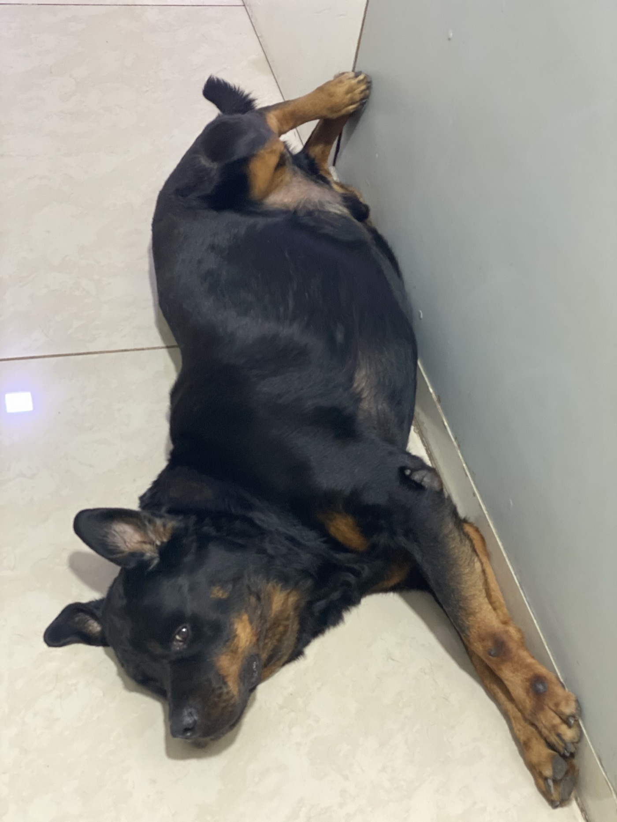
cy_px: 411
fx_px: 1236
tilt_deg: -45.6
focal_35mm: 52
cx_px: 308
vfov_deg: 36.8
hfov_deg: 28.0
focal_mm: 6
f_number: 2
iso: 320
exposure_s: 1/25
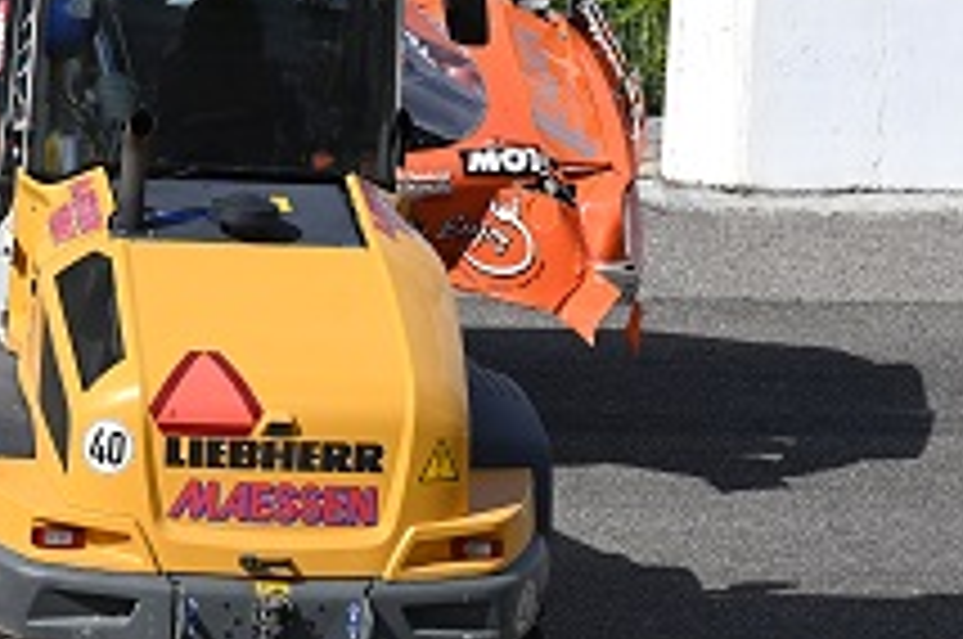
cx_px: 270
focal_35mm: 449
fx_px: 11993
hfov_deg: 4.6
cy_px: 218
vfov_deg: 3.1
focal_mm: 200
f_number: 6.3
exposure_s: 1/320
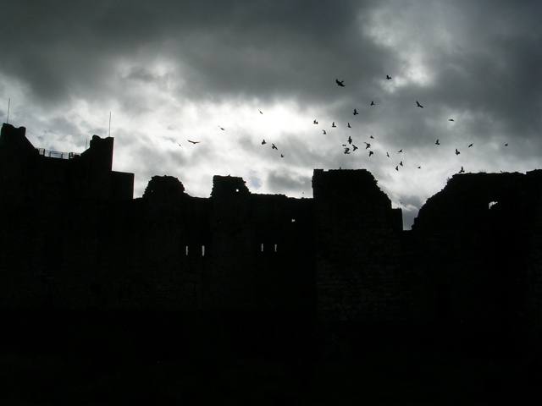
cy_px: 203
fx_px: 595
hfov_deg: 49.0
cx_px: 271
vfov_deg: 37.7
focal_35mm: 38
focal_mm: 5.8
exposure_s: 1/1510
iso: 50
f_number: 5.6
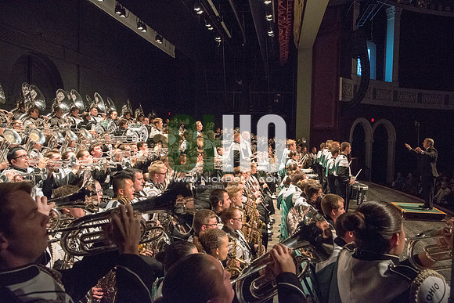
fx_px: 378
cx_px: 227
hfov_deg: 61.9
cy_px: 152
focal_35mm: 30
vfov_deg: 43.6
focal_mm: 30
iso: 4000
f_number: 7.1
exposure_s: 1/200
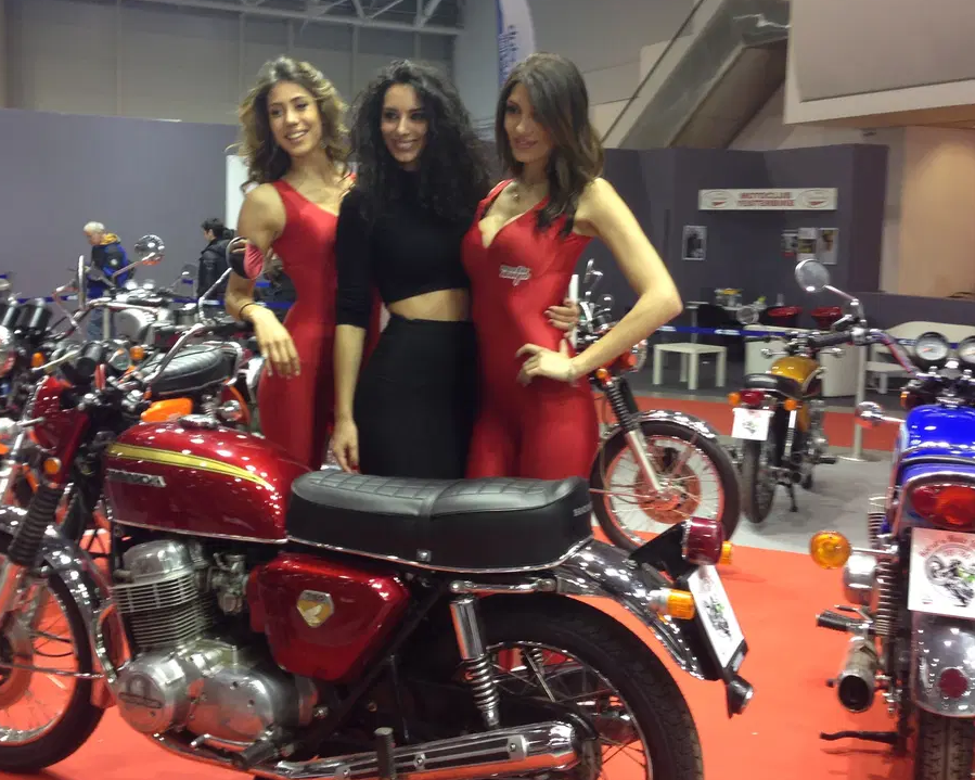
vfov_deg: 34.8
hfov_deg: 42.8
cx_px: 421
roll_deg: -2.8
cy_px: 333
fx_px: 1241
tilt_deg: -8.4
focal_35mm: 43
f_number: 2.4
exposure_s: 1/20
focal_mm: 4.12
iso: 64
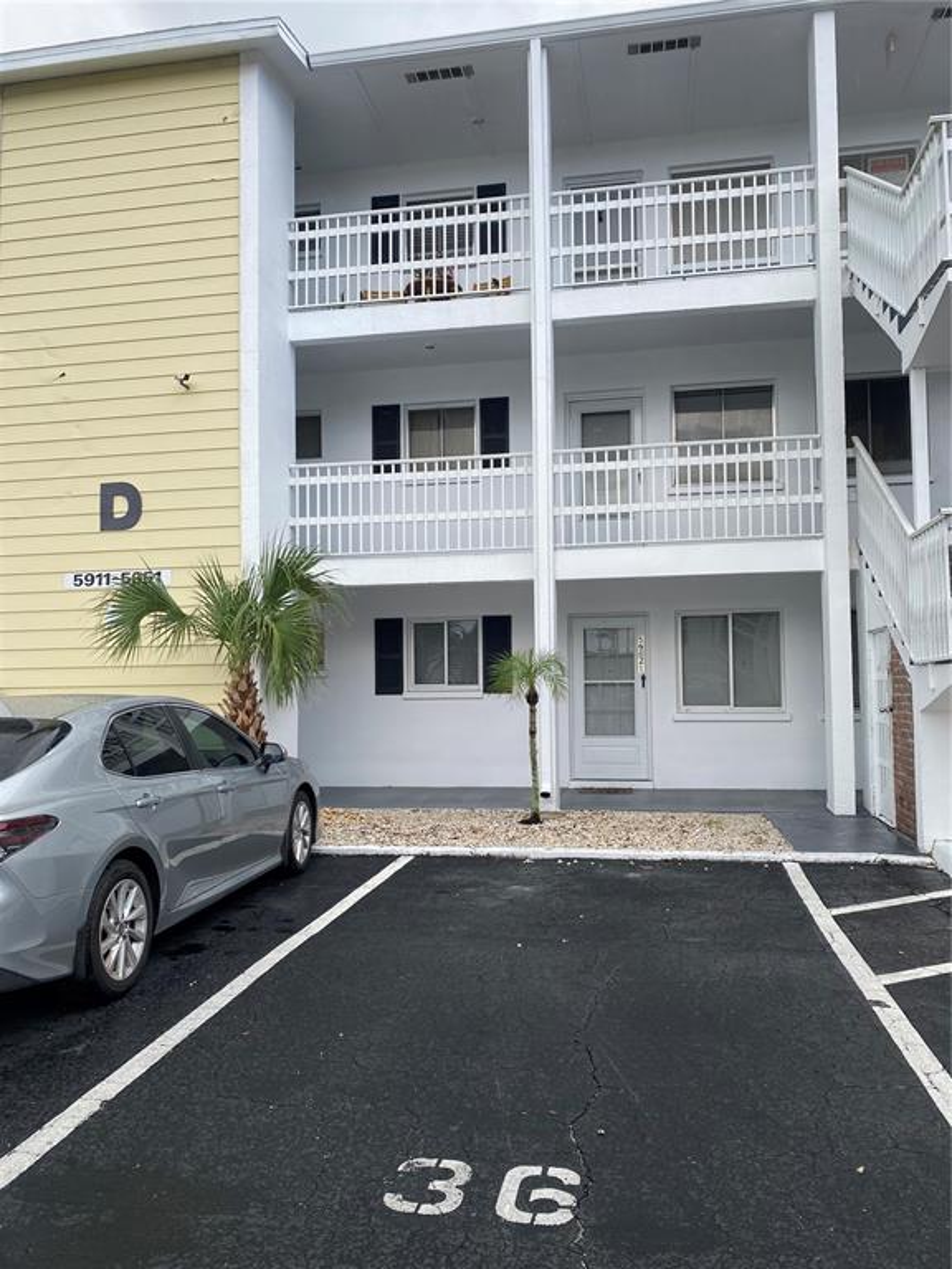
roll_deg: +0.3
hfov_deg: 53.1
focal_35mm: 26
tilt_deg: +3.1
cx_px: 476
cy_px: 634
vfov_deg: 67.3
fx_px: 953
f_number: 1.8
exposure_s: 1/333
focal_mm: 4.25
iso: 32
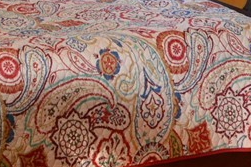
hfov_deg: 19.5
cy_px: -137
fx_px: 725
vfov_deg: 12.1
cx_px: 66
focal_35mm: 104
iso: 450
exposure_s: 1/60
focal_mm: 16
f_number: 4
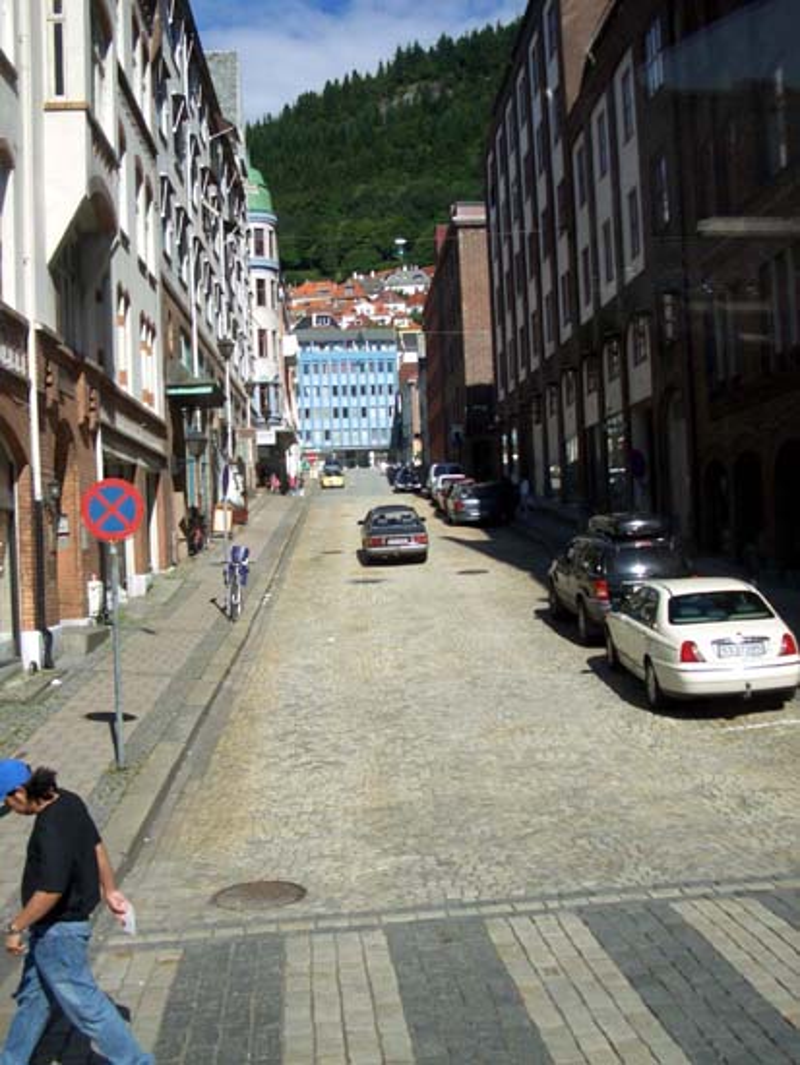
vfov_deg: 45.8
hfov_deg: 35.2
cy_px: 532
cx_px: 400
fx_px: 1262
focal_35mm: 41
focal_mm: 6.8
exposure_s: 1/800
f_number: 2.8
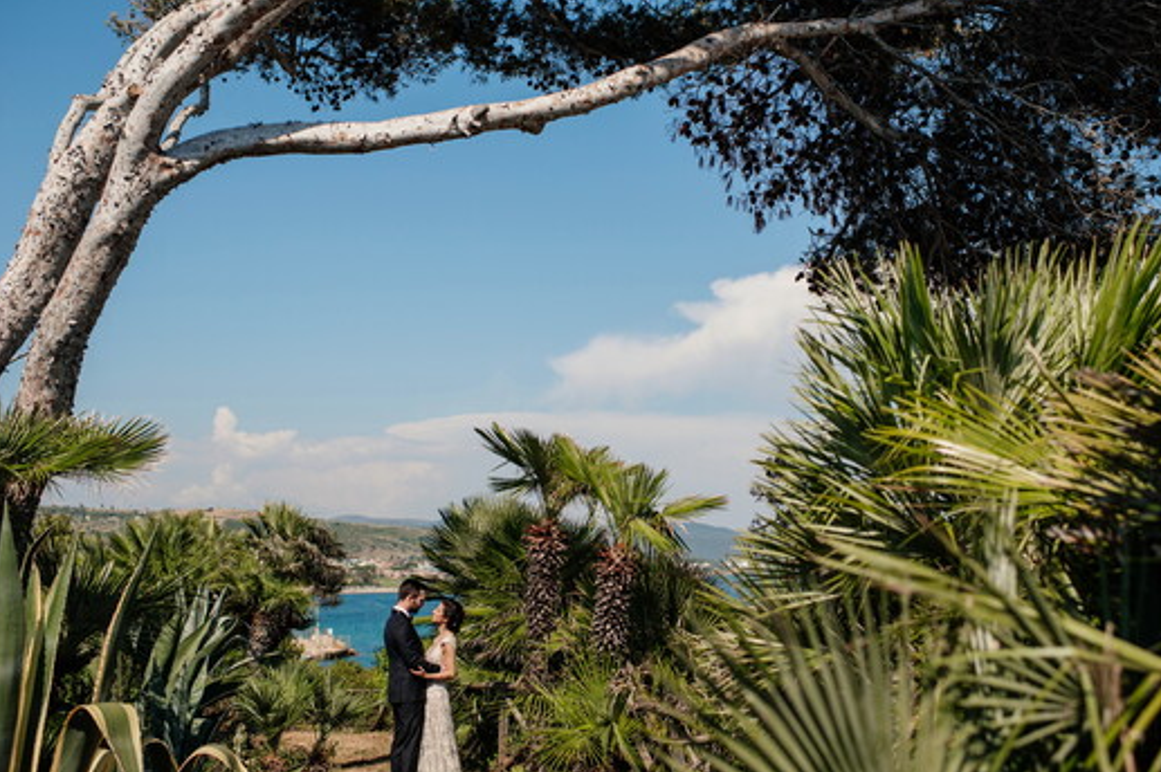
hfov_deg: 48.4
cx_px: 640
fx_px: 1289
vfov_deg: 33.4
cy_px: 373
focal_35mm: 40
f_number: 4
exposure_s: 1/3200
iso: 125
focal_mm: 35
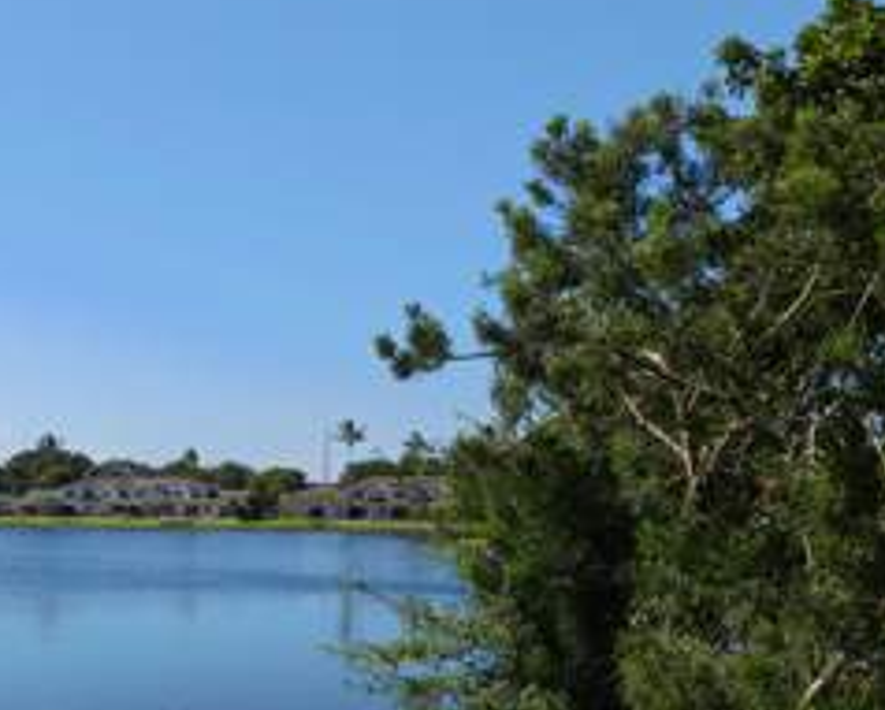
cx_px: 100
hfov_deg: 33.6
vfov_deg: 28.2
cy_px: 548
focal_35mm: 53
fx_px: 1390
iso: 20
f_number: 1.8
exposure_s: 1/332
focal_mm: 4
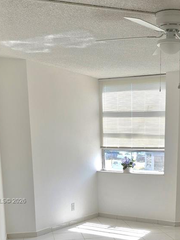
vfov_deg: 37.2
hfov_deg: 29.1
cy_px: 201
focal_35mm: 49
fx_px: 340
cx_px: 139
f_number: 1.8
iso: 80
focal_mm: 5.4
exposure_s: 1/625
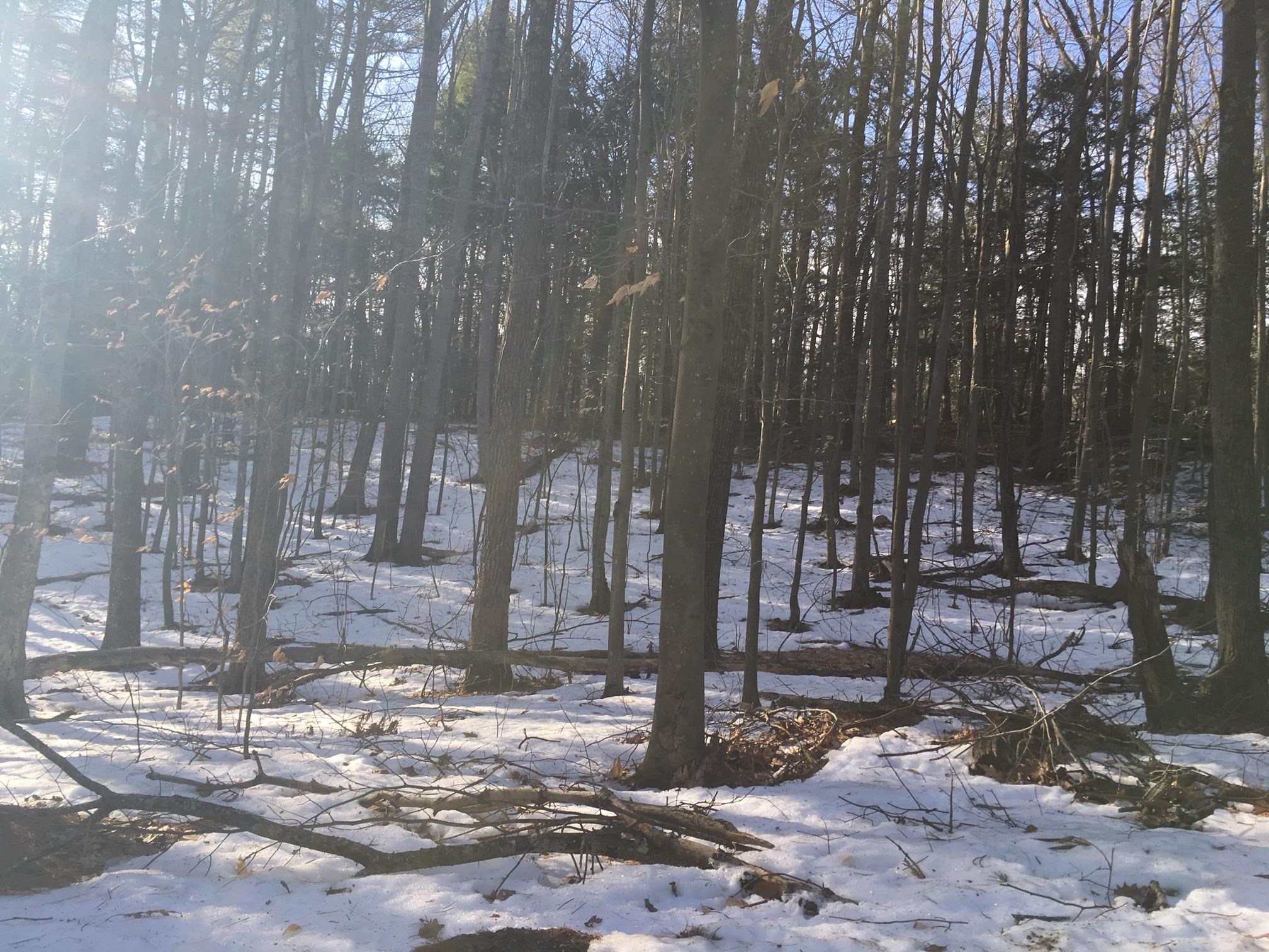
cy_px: 476
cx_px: 634
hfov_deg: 61.7
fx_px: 1063
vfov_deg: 48.2
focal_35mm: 29
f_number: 2.2
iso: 25
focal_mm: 4.15
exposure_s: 1/388
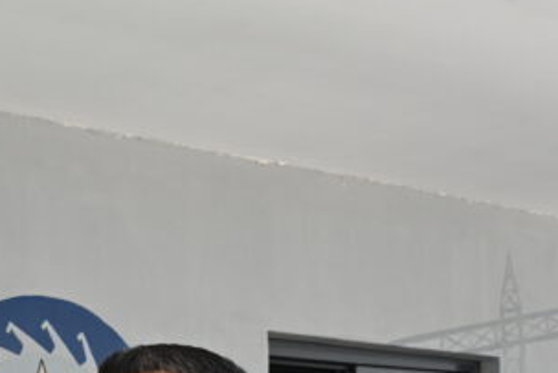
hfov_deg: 18.4
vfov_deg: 12.1
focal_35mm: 101
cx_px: -229
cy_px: 749
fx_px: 1566
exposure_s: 1/250
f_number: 5.6
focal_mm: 24
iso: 200
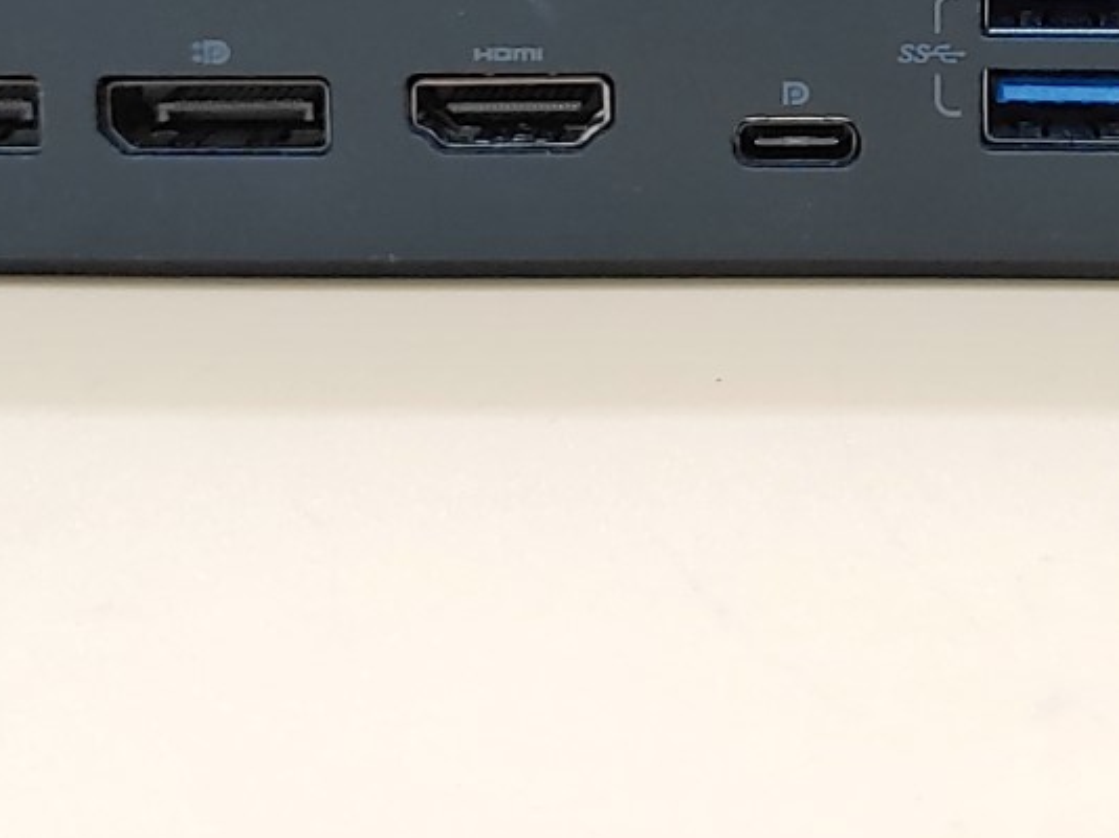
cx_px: 880
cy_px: -214
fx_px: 2876
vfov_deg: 15.8
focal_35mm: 89
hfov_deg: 21.8
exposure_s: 1/61
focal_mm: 4.36
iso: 50
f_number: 1.8
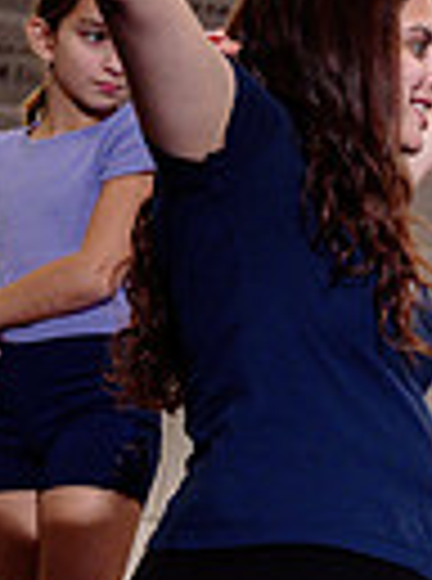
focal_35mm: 208
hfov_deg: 6.4
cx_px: 1332
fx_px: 3478
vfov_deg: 9.5
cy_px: 289
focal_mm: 44
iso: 1600
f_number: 3.5
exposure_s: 1/400
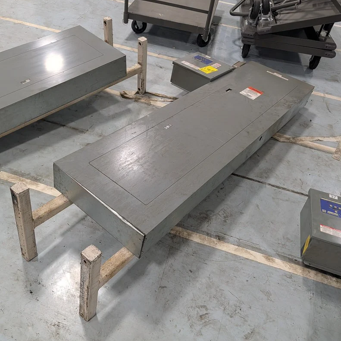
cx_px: 150
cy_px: 169
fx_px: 323
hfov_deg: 55.5
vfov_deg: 55.6
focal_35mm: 29
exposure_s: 1/692
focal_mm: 6.9
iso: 334
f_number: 1.68
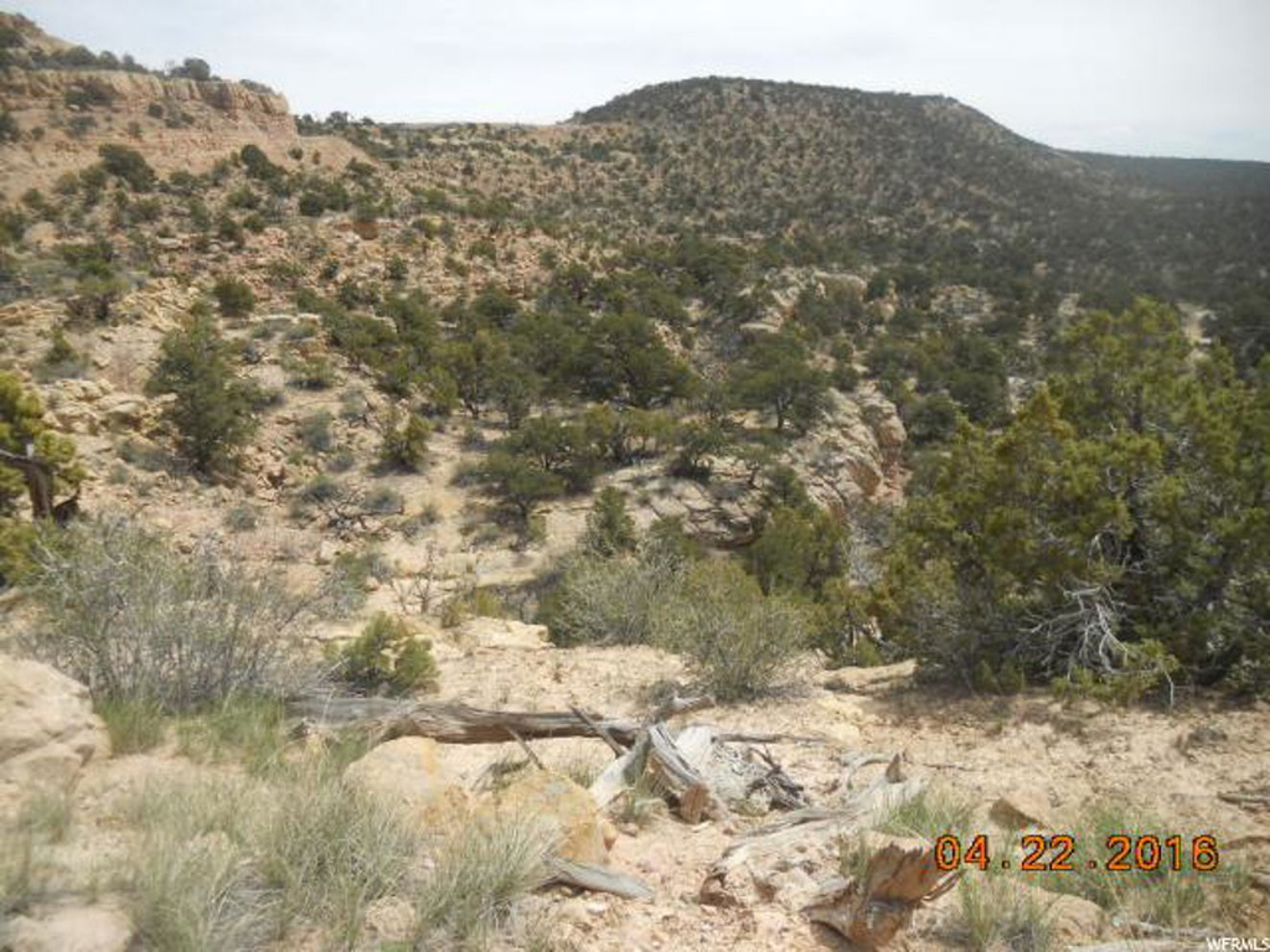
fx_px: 991
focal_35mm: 27
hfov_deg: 65.3
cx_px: 635
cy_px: 476
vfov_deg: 51.4
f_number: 3.2
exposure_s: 1/800
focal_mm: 4.9
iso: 80
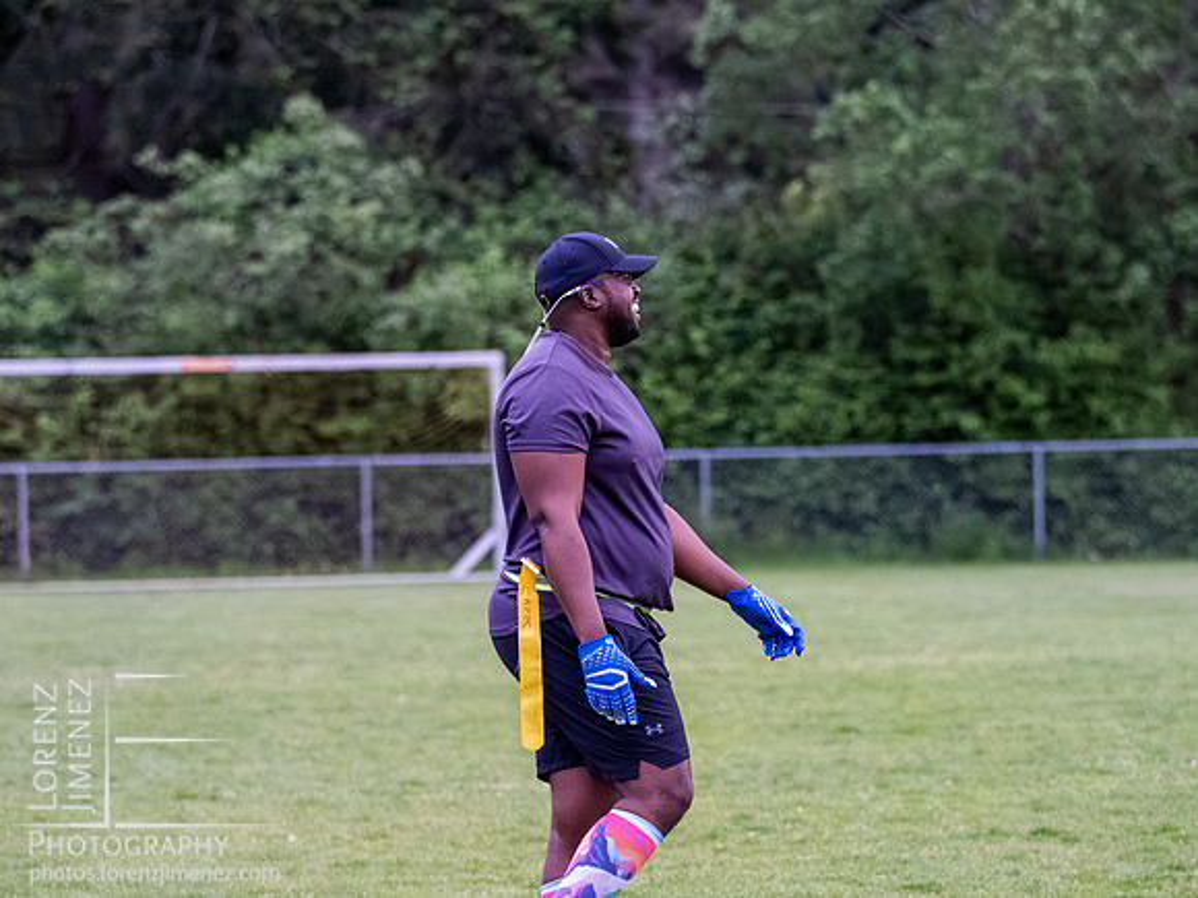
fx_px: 10829
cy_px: 430
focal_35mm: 313
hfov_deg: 6.3
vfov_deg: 4.8
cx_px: 573
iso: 6400
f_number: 4
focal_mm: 150
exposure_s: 1/1250
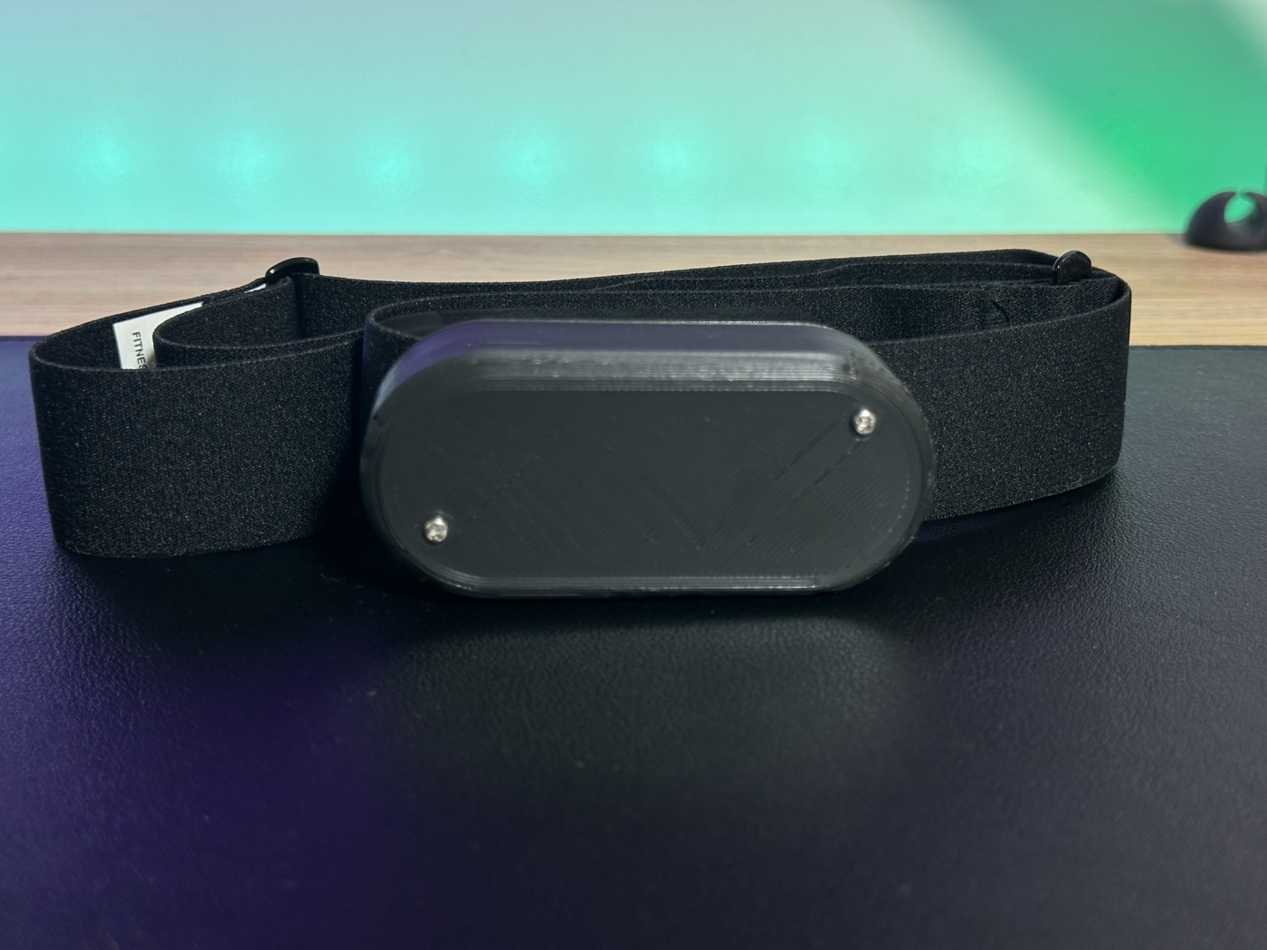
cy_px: 475
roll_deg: +0.3
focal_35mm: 48
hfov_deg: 39.7
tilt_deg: -18.6
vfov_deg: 30.3
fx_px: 1757
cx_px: 634
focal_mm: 6.86
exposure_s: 1/57
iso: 160
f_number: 1.78
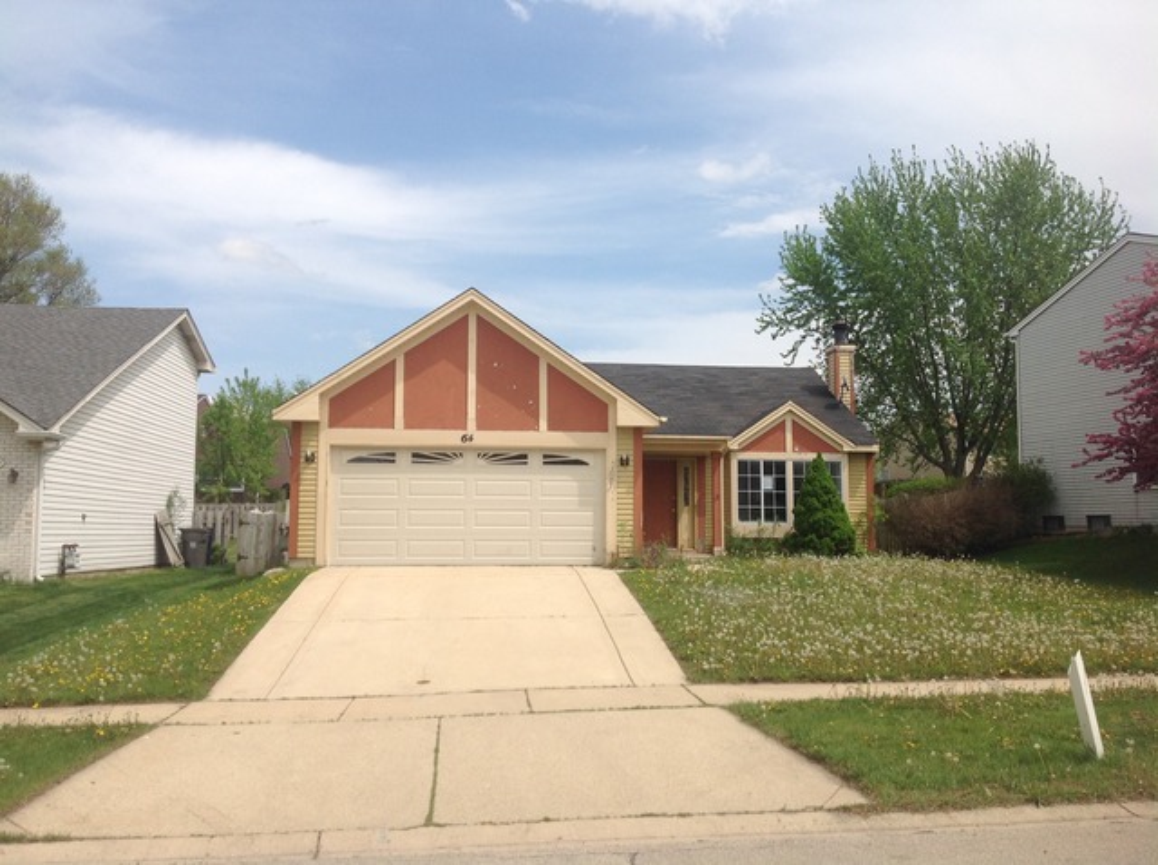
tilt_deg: +5.0
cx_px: 579
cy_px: 432
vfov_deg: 40.6
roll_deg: -0.9
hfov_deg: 52.7
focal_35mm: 35
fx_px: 1169
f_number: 2.4
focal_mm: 4.28
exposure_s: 1/2519
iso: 50
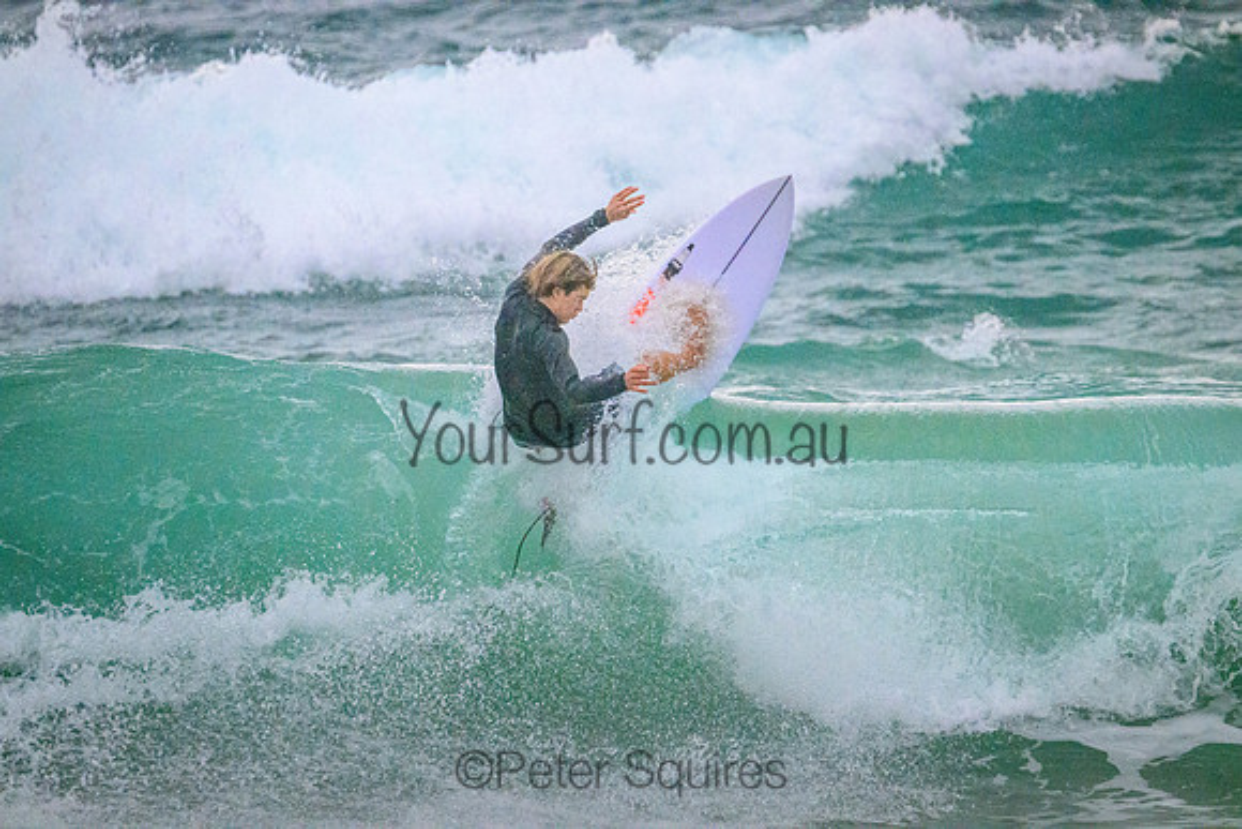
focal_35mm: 600
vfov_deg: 2.3
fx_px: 20704
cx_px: 621
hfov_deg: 3.4
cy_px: 414
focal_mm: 600
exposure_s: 1/2000
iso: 14400
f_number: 11
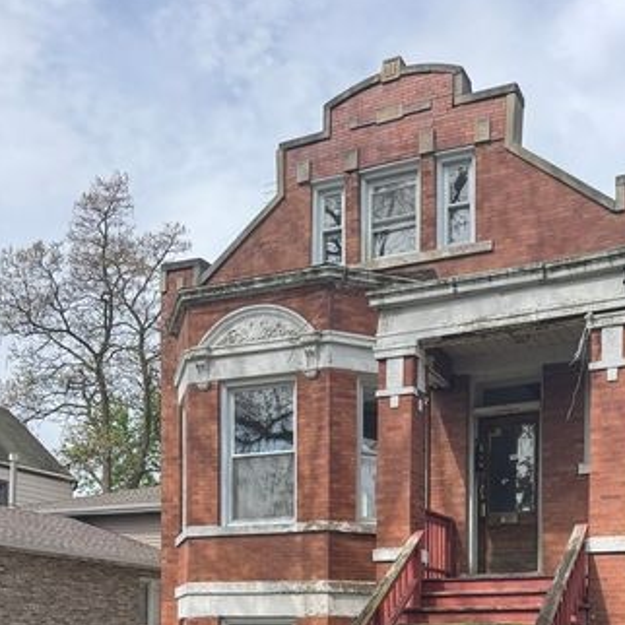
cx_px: 417
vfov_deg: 34.6
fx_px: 899
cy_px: 636
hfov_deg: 37.9
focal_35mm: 44
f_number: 1.78
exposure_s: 1/2331
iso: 80
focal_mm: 6.76
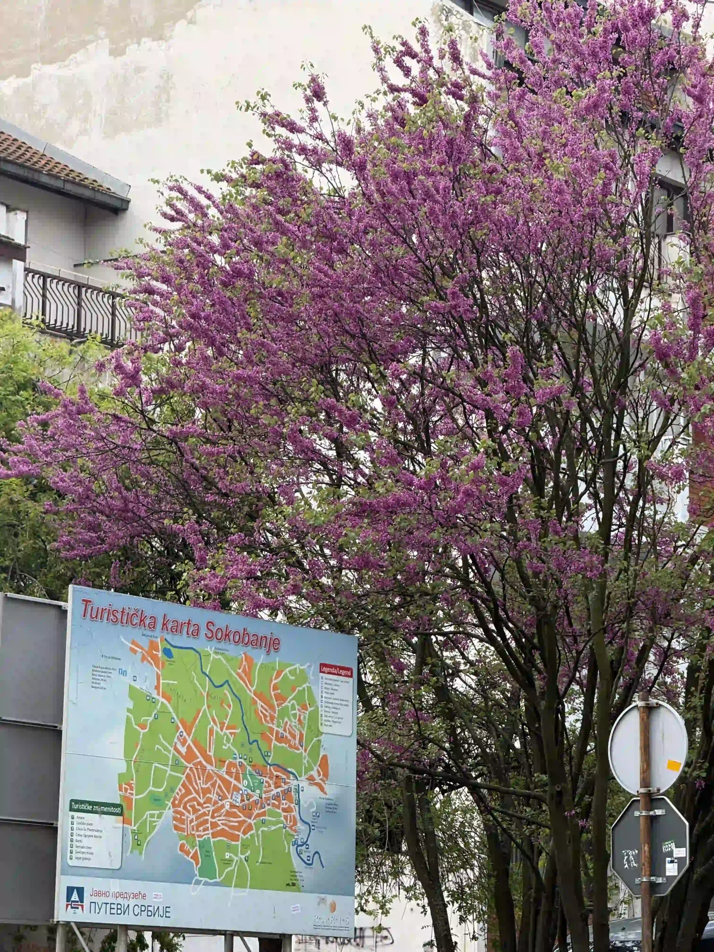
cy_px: 476
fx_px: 3300
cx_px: 357
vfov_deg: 16.4
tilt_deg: +9.9
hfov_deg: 12.3
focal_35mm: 120
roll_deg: -0.6
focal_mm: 15.66
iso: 64
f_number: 2.8
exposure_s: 1/196
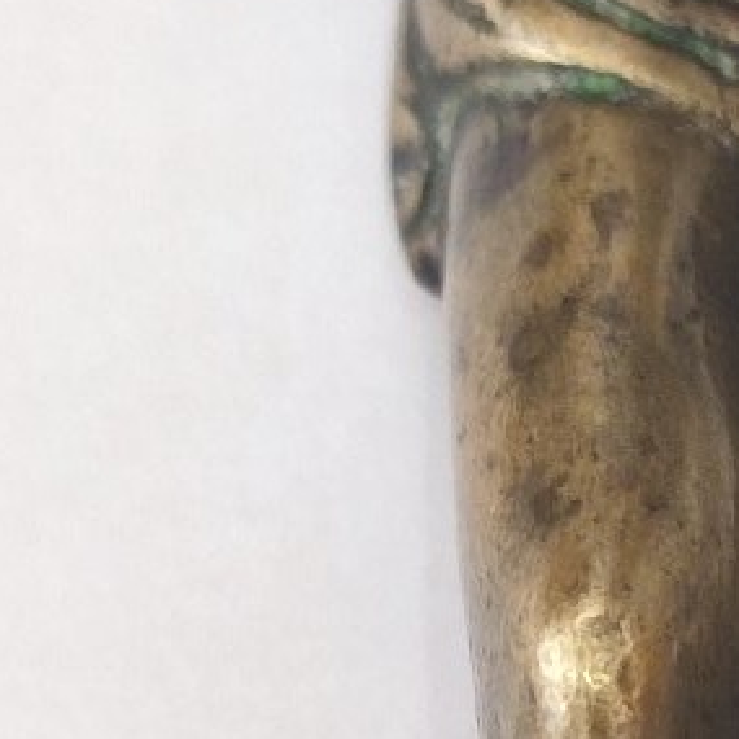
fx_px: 2246
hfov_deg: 18.0
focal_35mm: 93
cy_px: 978
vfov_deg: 17.5
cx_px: 819
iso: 439
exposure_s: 1/33
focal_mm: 6.04
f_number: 1.9
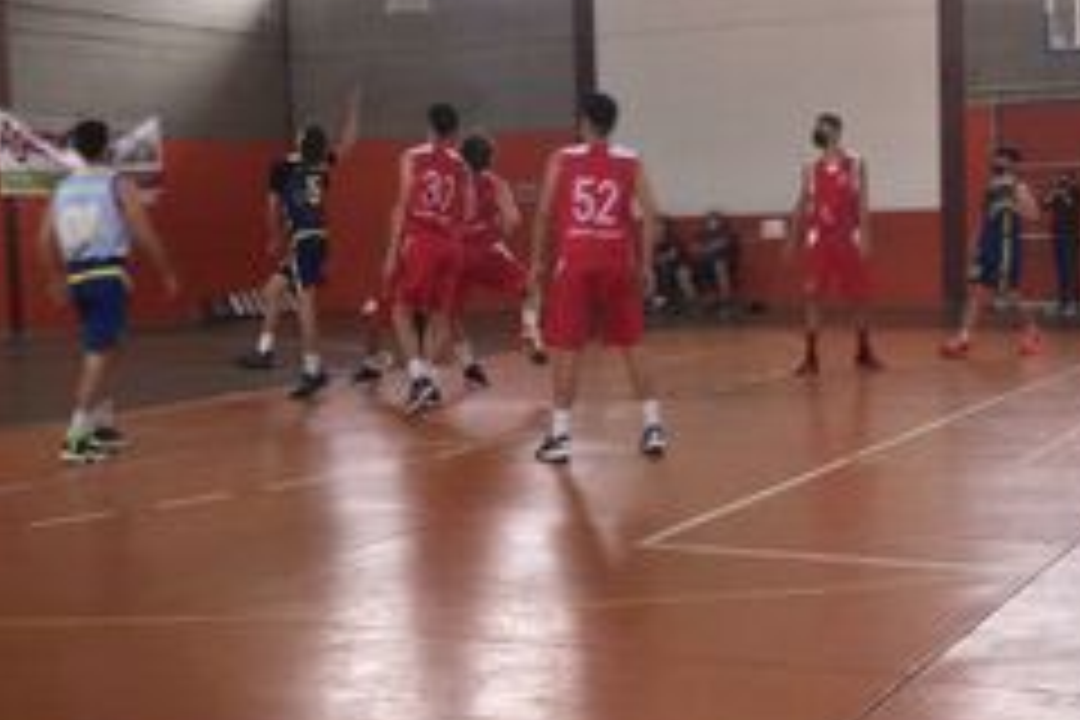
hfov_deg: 32.4
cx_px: 567
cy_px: 353
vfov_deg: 21.9
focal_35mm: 62
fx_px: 1860
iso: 40
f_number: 1.8
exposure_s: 1/100
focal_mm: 3.99
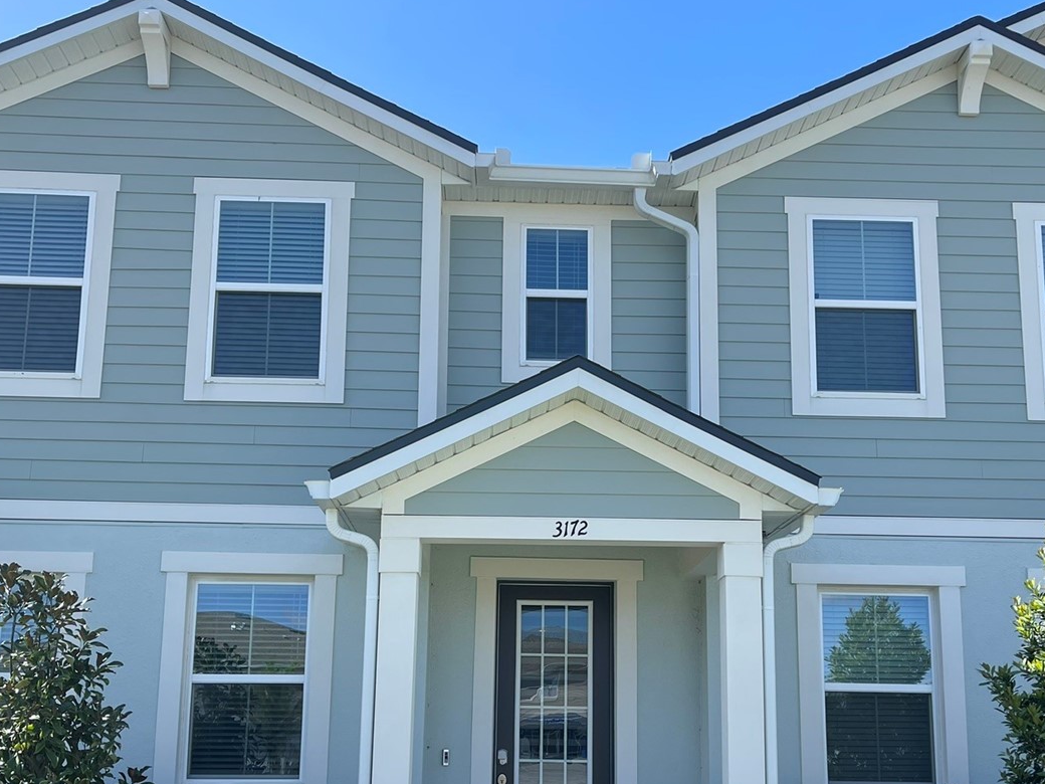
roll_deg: -1.0
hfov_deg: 46.8
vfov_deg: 35.6
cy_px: 525
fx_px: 1208
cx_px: 551
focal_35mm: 40
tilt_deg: +10.1
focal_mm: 5.1
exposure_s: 1/2660
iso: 50
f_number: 1.6
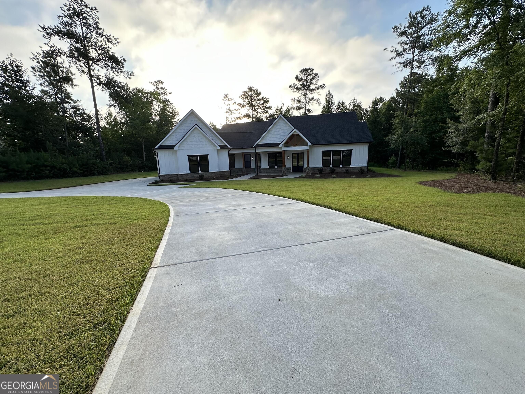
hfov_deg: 102.1
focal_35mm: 14
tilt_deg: -11.0
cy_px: 197
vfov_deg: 85.7
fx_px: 212
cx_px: 262
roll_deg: +1.3
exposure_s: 1/491
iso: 40
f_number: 2.2
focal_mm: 2.22
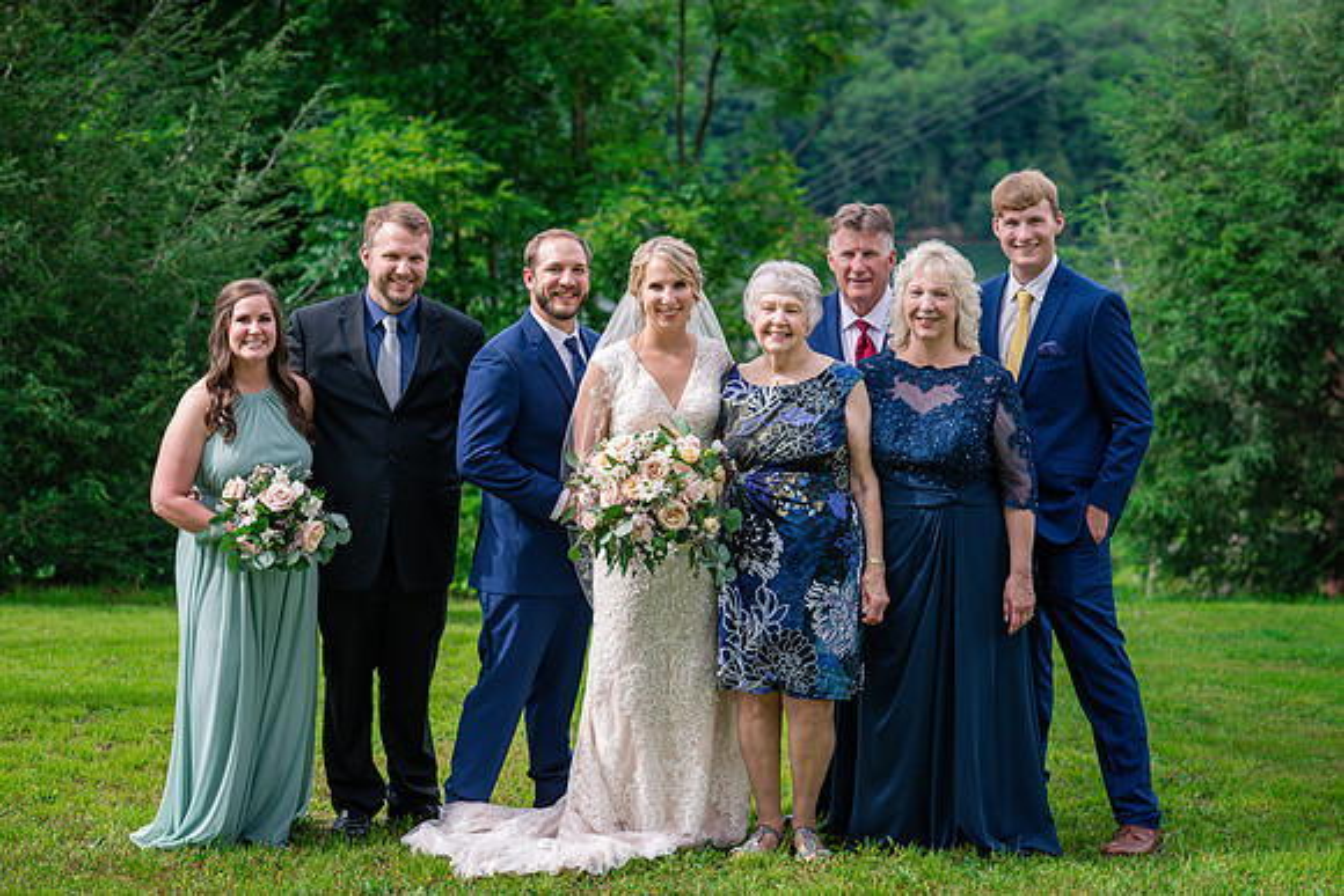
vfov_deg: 16.1
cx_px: 672
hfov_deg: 23.9
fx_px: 3174
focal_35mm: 85
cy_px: 448
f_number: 3.5
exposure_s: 1/3200
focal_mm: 85
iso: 500
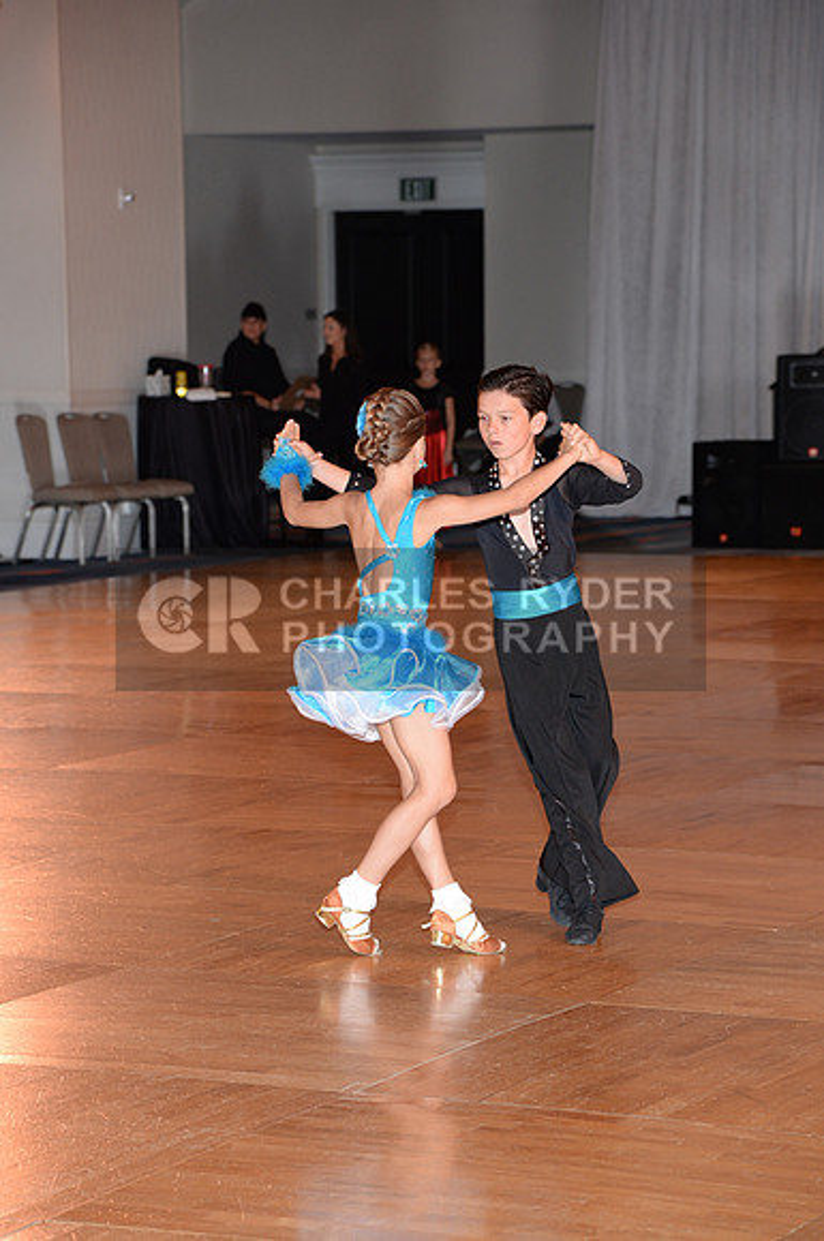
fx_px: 4132
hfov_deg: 11.4
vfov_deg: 17.1
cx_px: 412
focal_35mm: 120
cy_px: 620
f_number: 5.6
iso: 1250
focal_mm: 120
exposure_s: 1/200
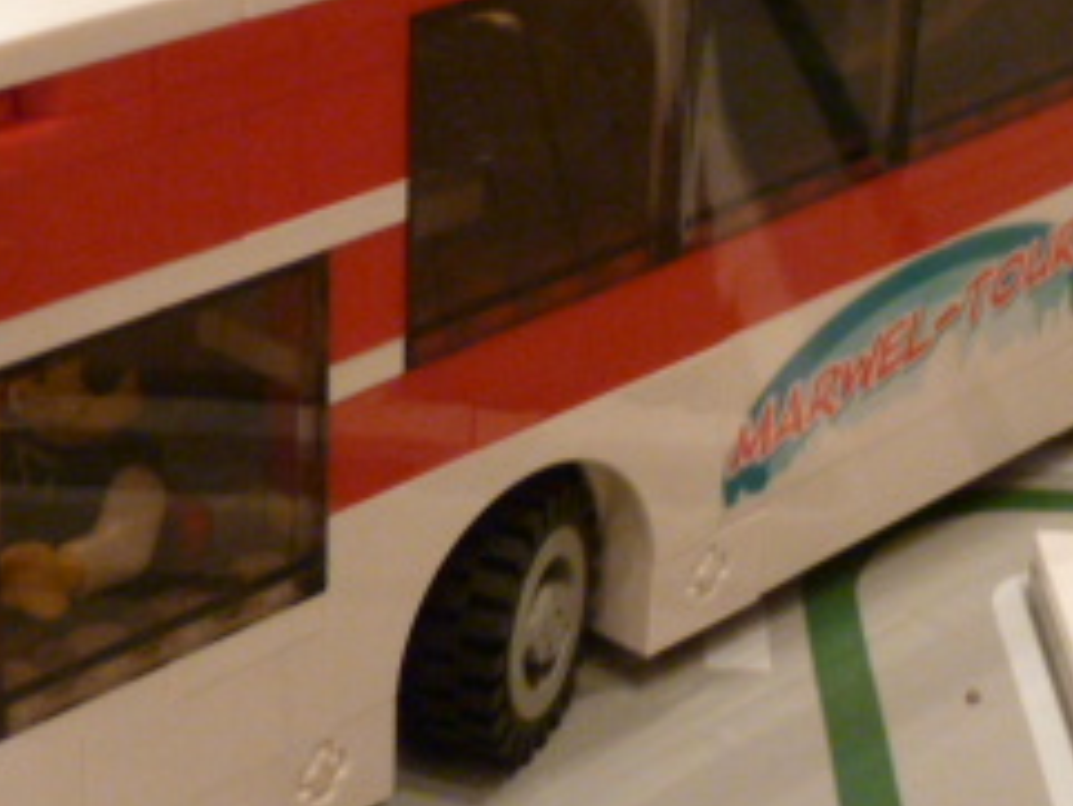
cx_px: 463
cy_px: 312
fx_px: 2884
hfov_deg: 21.1
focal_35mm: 93
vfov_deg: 15.9
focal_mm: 5.7
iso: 400
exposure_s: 1/6
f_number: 3.5
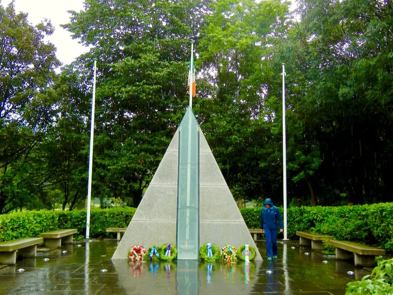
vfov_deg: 46.8
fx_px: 341
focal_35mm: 30
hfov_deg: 60.0
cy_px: 148
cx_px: 196
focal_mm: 5.4
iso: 160
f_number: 3.5
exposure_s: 1/208
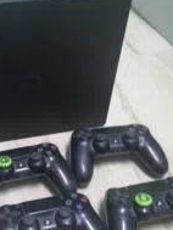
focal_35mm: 57
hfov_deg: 25.2
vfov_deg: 33.7
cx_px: 29
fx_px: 379
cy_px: 103
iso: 1000
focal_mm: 5.3
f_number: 1.8
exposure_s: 1/25
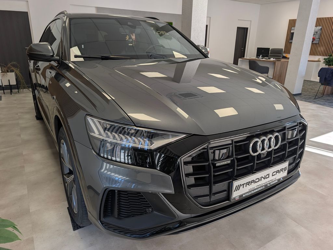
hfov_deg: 71.5
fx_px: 231
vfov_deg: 56.9
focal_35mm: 24
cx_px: 166
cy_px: 125
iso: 19
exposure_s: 1/512
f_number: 1.68
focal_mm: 6.9
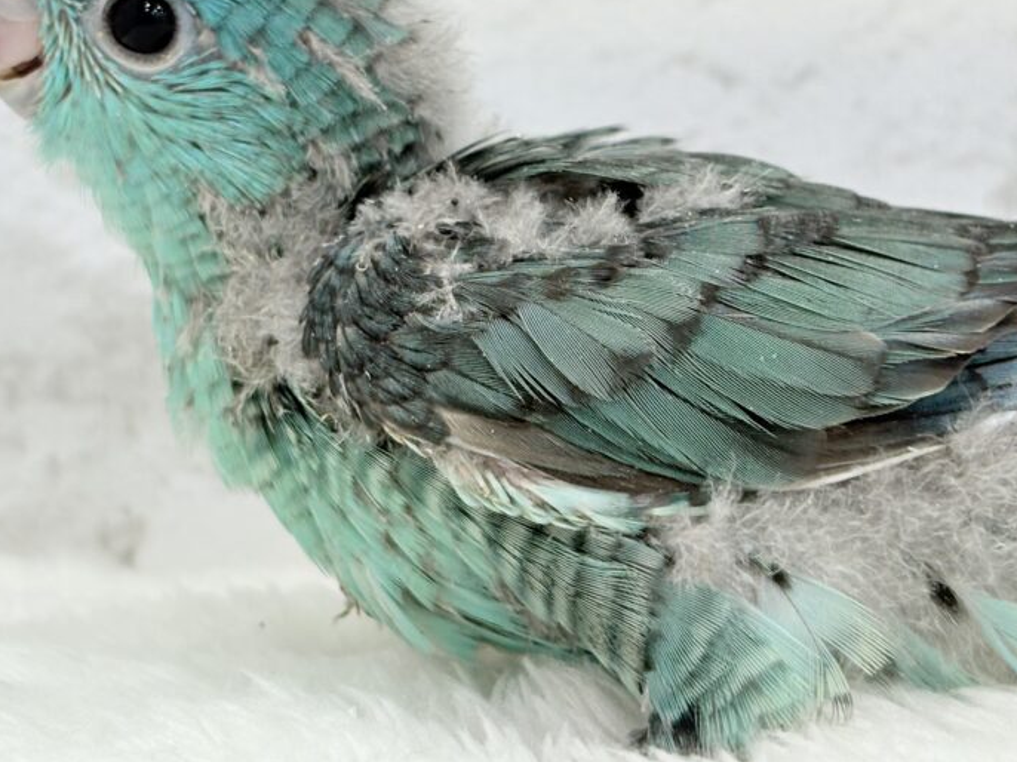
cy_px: 248
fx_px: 2673
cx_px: 543
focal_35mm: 91
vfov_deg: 16.2
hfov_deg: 21.5
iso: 40
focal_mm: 5.96
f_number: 1.6
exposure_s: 1/50
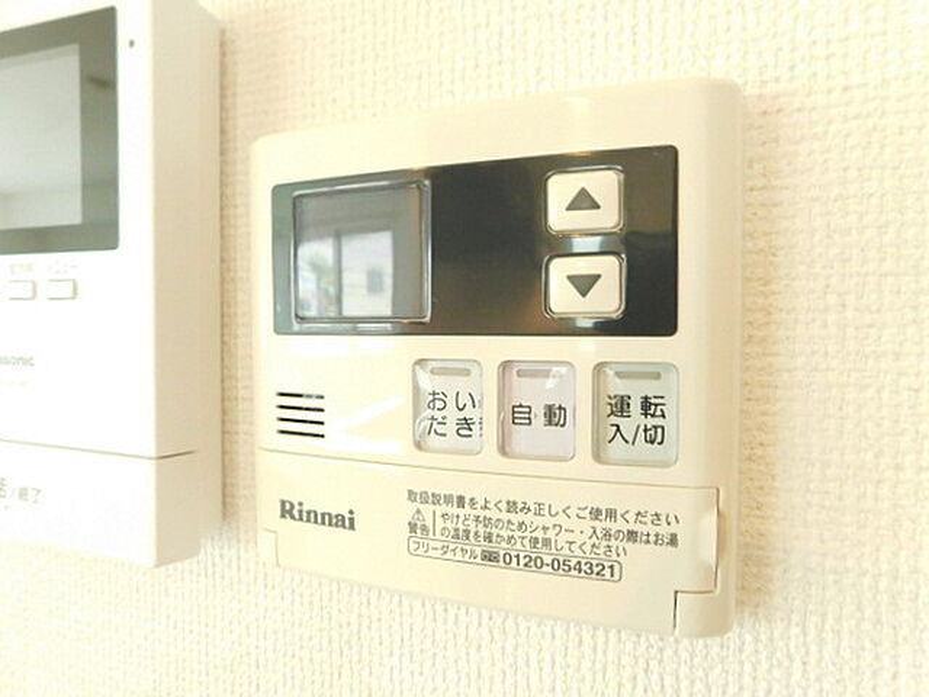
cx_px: 464
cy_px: 348
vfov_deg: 58.9
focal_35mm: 23
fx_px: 617
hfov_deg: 73.9
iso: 400
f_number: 3
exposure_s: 1/25
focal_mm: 4
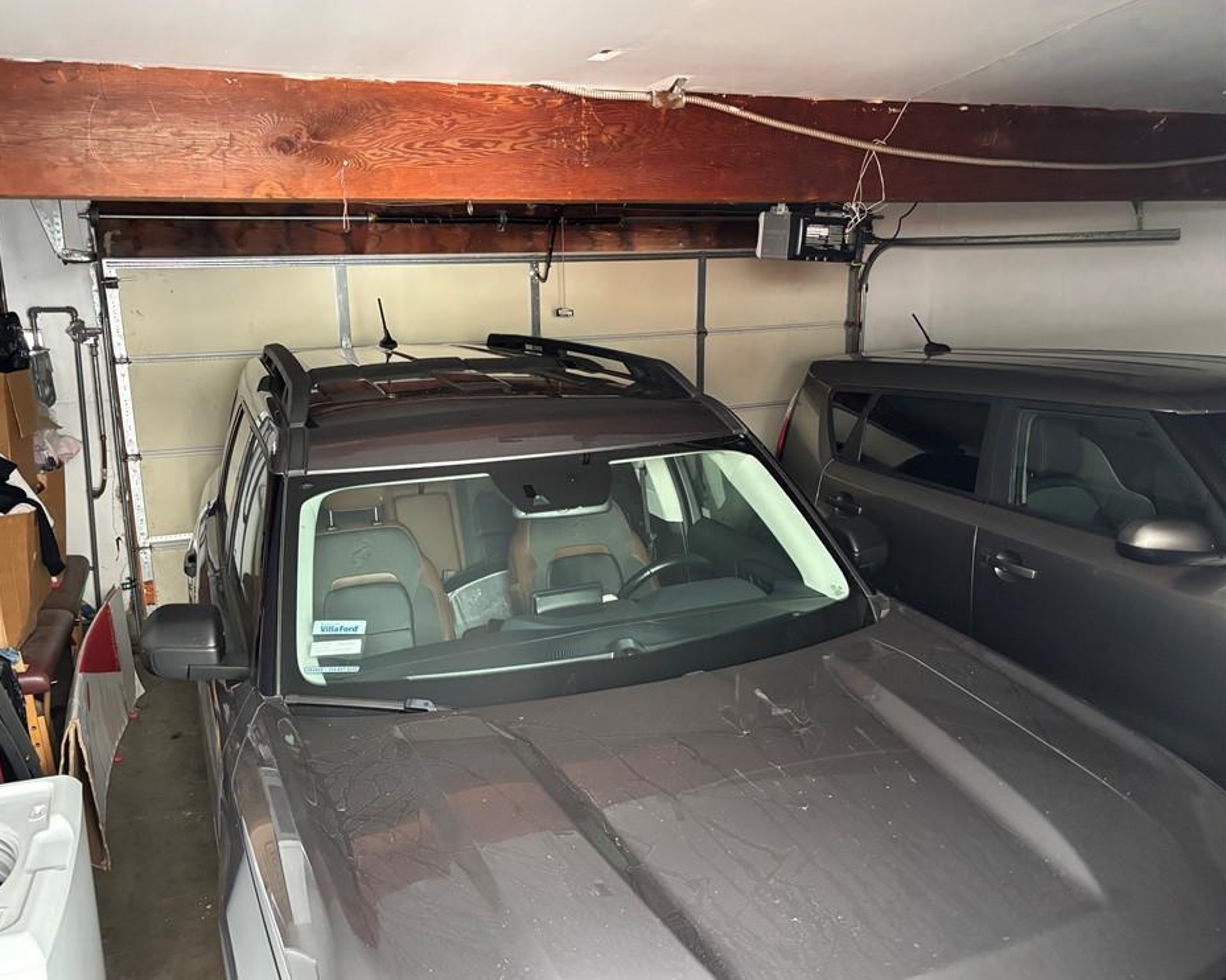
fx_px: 1016
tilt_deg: -12.3
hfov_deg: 62.1
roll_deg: +1.9
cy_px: 494
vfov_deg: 51.5
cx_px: 555
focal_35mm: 28
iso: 500
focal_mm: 5.96
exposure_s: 1/60
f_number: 1.6
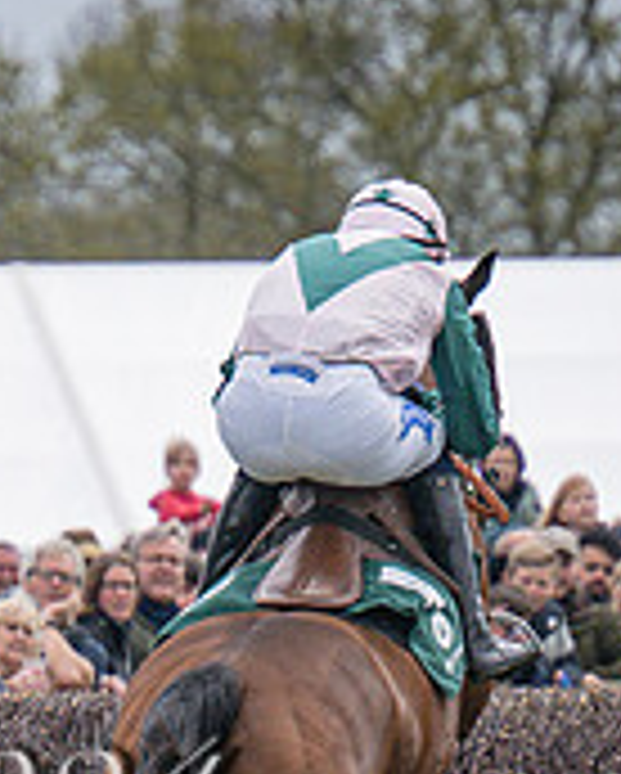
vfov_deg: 1.6
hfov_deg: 1.3
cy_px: 997
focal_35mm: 1239
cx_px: 457
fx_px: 28415
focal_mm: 200
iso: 400
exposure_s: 1/4000
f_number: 4
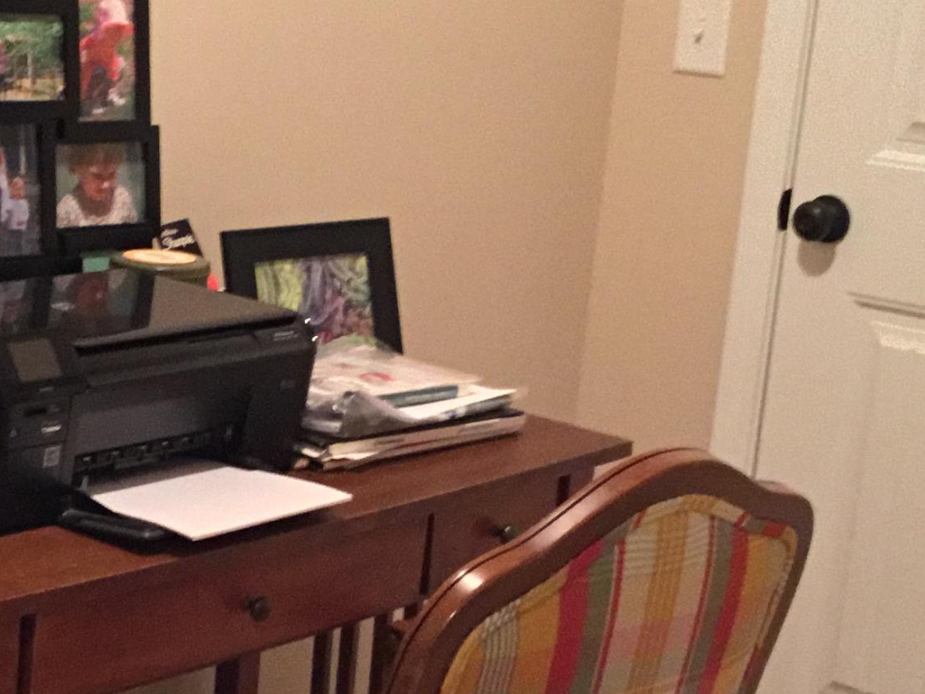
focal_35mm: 82
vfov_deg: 18.0
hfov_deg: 23.7
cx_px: 287
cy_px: 448
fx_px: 2192
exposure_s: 1/17
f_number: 2.4
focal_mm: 3.3
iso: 320
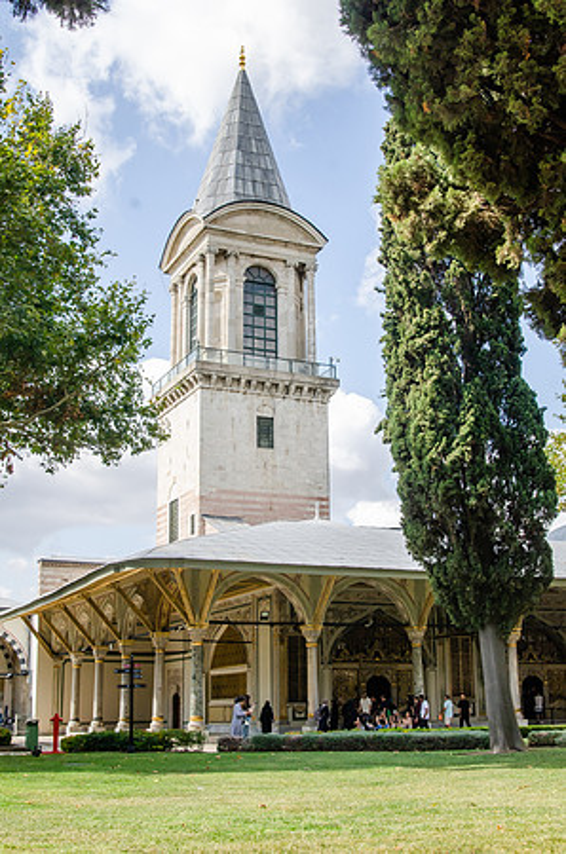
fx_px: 995
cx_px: 283
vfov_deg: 46.5
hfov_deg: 31.8
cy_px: 427
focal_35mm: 42
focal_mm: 28
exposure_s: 1/500
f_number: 11
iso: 640
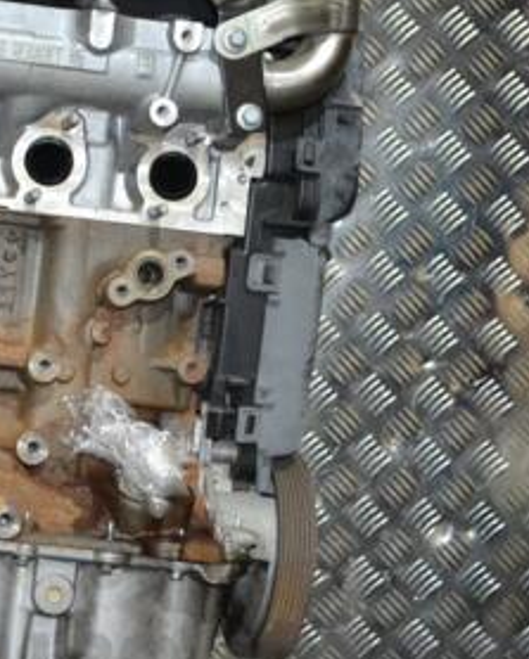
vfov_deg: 21.0
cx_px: -107
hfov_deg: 16.2
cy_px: 353
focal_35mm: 91
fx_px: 1778
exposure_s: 1/60
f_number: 4.5
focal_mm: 30
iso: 1800
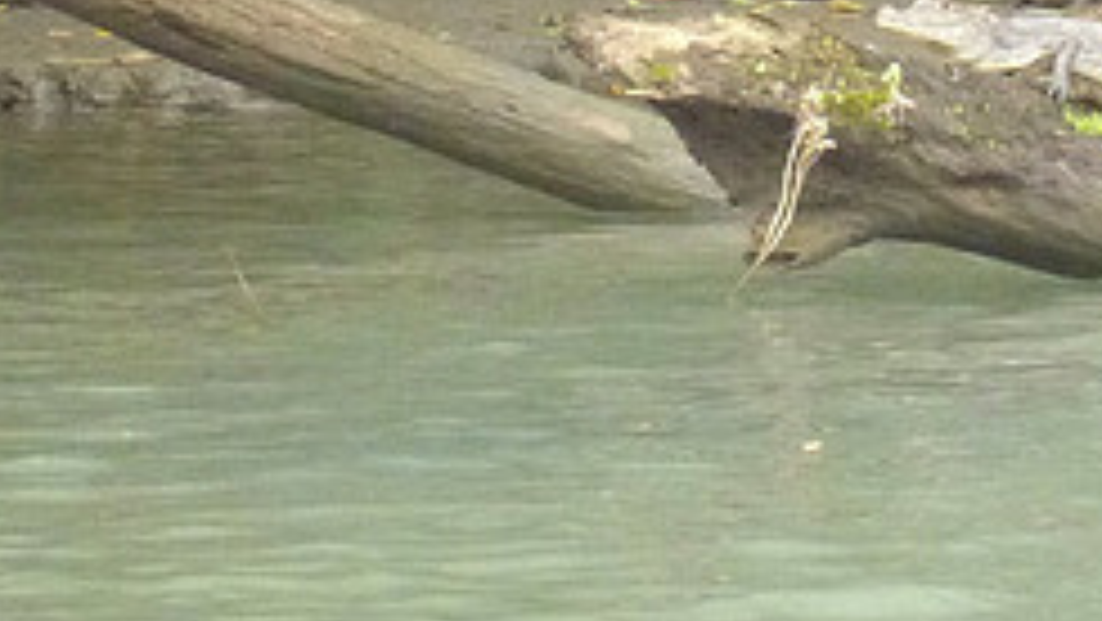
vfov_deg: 3.9
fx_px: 9061
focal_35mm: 310
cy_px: -43
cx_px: 675
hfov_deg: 7.0
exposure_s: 1/250
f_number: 5.8
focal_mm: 21.3
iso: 1600
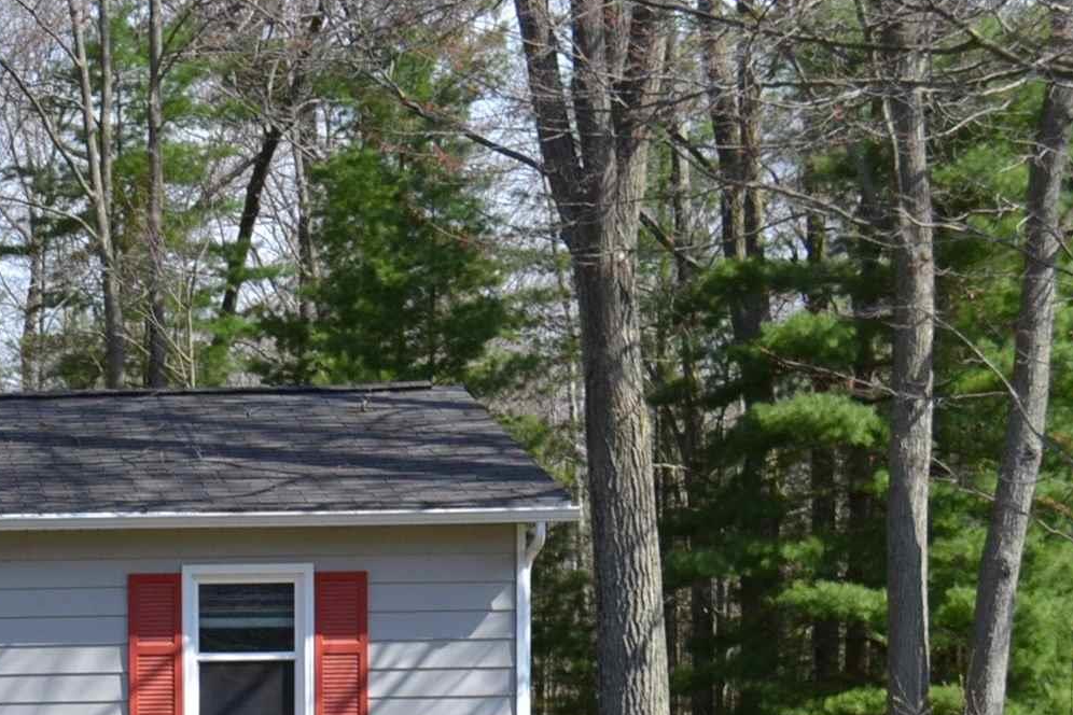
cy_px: 1069
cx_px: -377
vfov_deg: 11.8
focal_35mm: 111
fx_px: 3308
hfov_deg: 17.2
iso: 100
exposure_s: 1/200
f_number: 7.1
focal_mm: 24
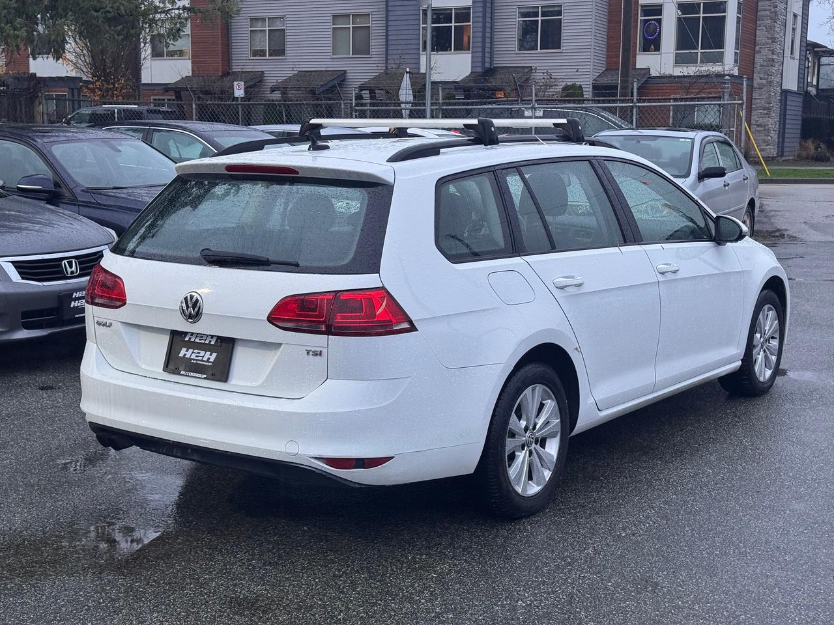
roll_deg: +0.2
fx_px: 1156
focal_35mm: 48
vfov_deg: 30.3
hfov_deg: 39.7
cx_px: 417
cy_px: 312
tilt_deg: -6.6
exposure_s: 1/69
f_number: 1.78
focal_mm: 6.76
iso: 100
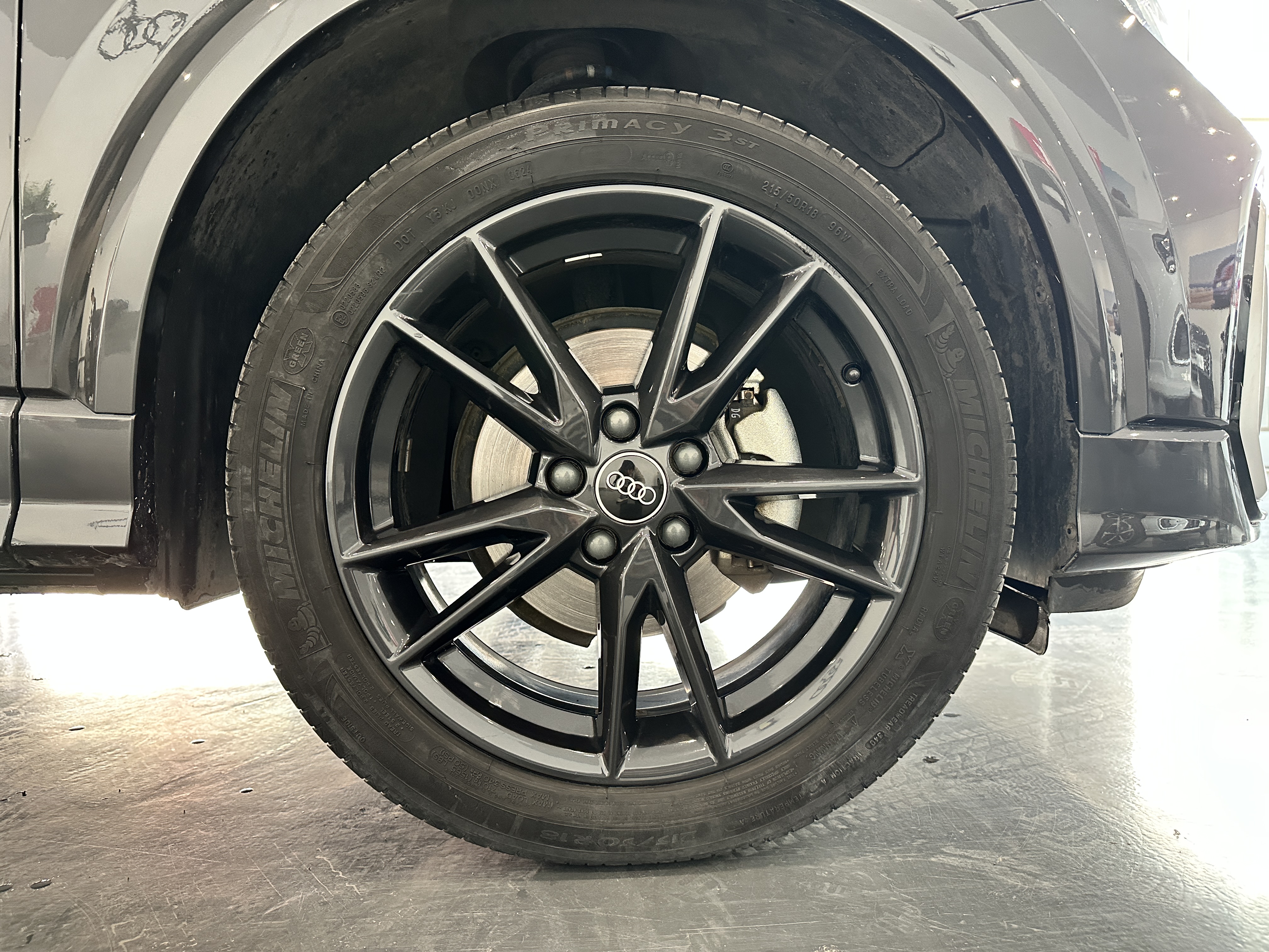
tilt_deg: -2.1
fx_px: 880
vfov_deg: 56.8
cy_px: 476
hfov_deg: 71.6
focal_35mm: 24
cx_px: 634
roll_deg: +0.7
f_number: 1.78
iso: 500
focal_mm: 6.86
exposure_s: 1/60
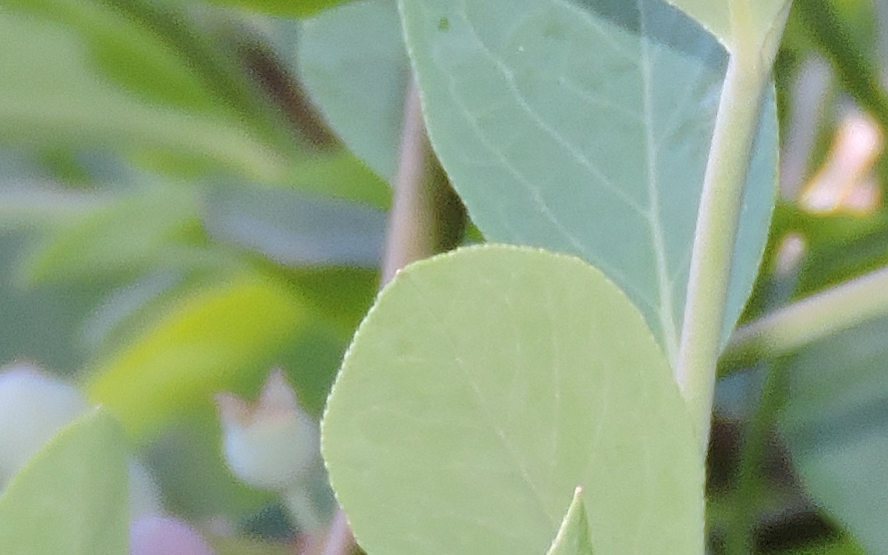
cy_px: 1180
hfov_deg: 3.6
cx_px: 568
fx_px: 13967
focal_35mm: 577
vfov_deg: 2.3
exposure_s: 1/60
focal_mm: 18.7
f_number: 4.2
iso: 200
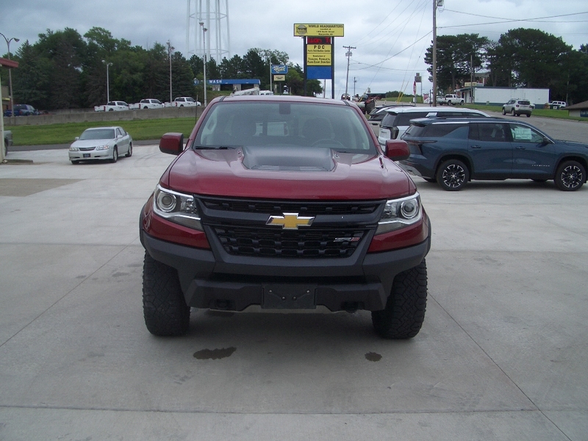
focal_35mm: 35
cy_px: 220
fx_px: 595
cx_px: 294
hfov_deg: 52.6
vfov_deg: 40.7
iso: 50
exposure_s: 1/320
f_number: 4.3
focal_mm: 5.8
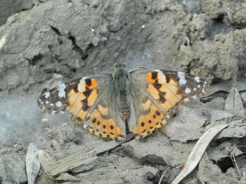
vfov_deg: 2.0
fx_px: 5405
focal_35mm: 761
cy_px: 92
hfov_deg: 2.6
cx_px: 123
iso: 400
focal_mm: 135.6
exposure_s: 1/100
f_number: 5.6
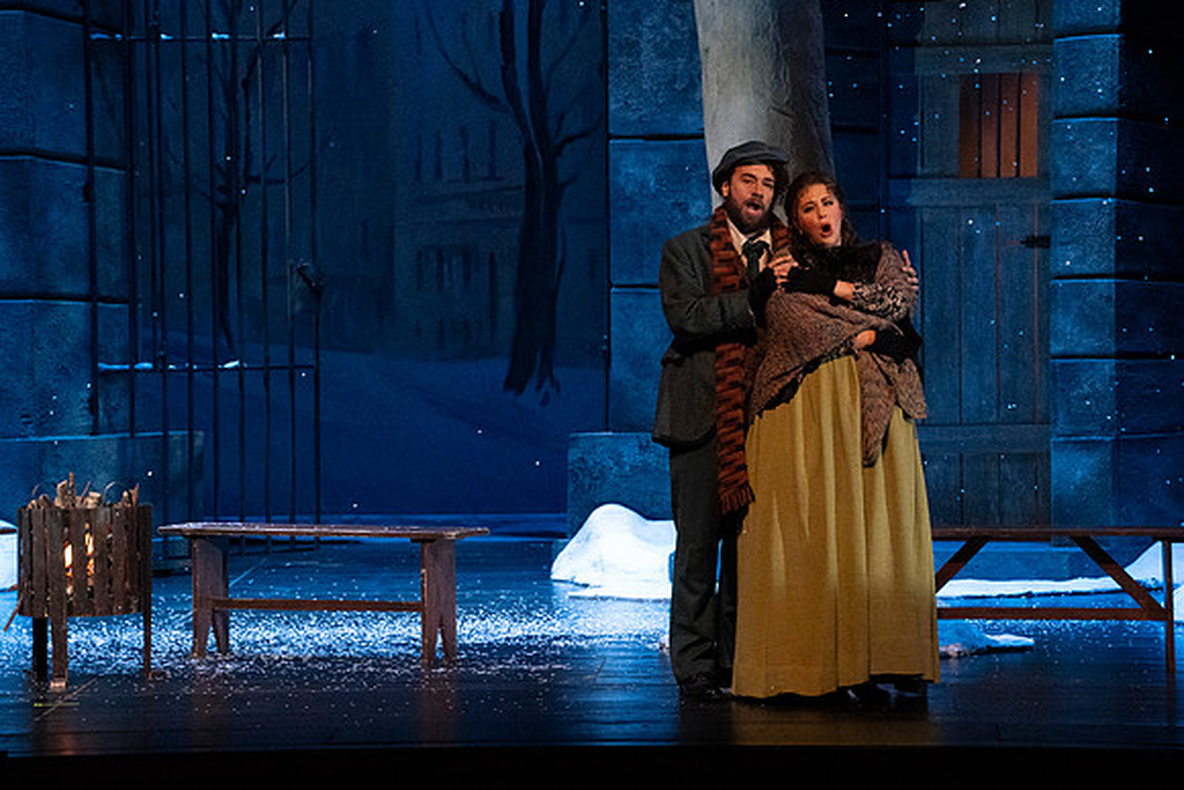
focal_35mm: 200
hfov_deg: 10.3
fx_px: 6579
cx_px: 592
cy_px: 395
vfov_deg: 6.9
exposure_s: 1/320
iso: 20000
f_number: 11
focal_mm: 200
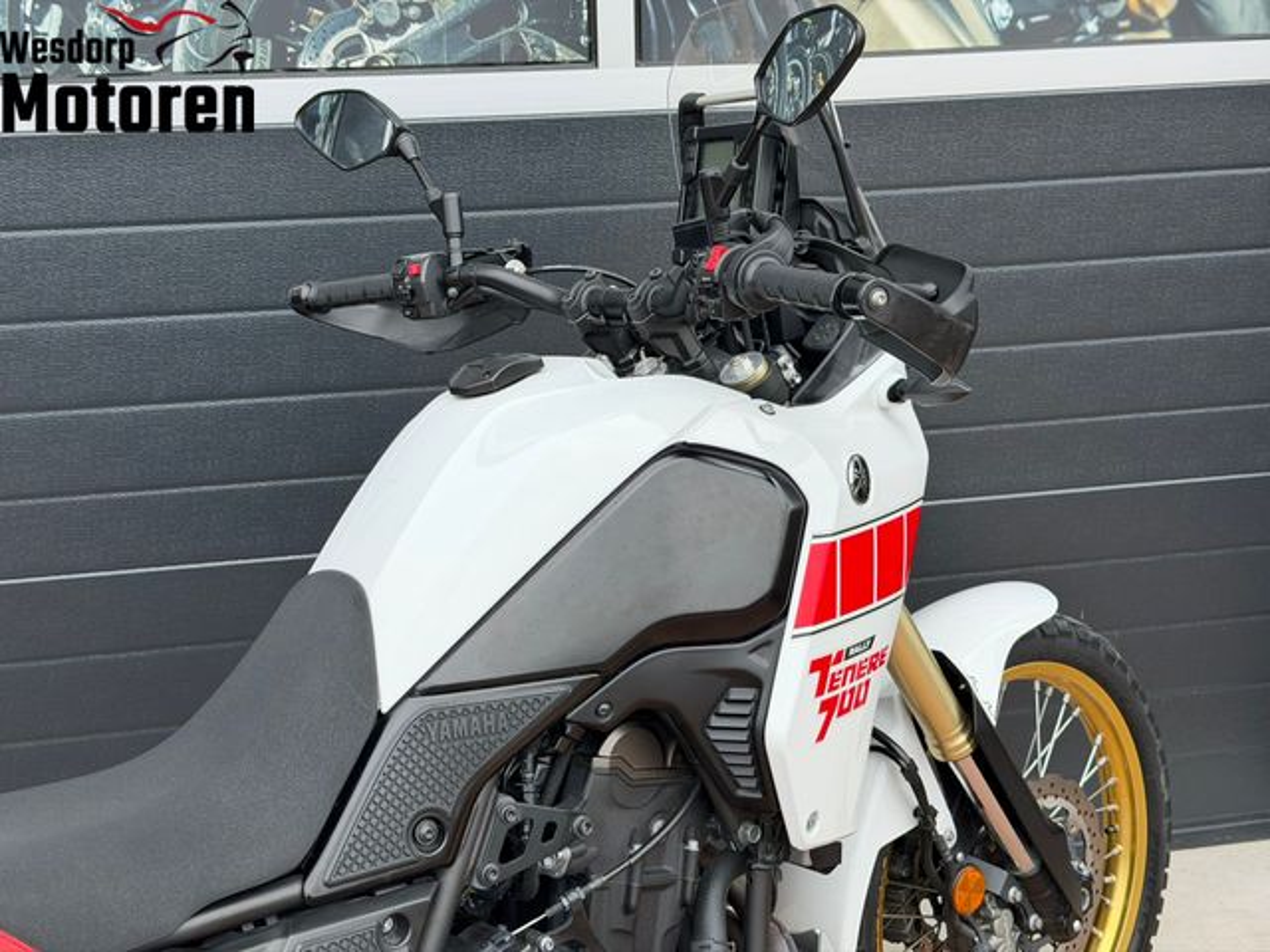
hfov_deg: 39.7
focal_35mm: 48
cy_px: 476
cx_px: 635
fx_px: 1761
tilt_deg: -17.9
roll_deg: +0.4
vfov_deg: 30.3
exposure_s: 1/1931
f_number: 1.78
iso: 80
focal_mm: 6.76
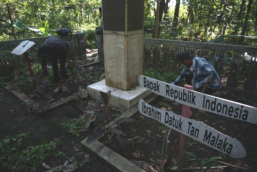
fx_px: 171
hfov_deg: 73.7
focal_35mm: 24
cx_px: 128
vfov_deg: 53.2
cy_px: 86
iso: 640
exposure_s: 1/500
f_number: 4
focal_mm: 24
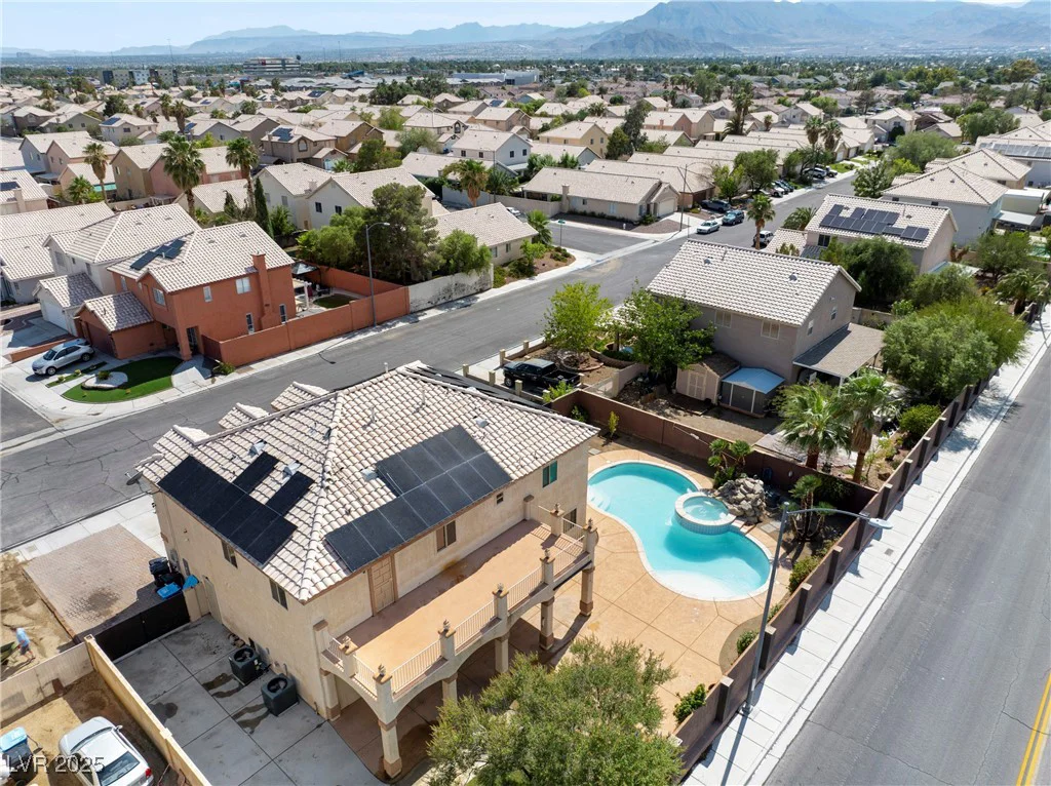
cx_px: 526
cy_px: 393
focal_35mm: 24
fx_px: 728
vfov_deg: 56.7
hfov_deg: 71.6
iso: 100
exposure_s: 1/100
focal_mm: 12.29
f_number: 2.8
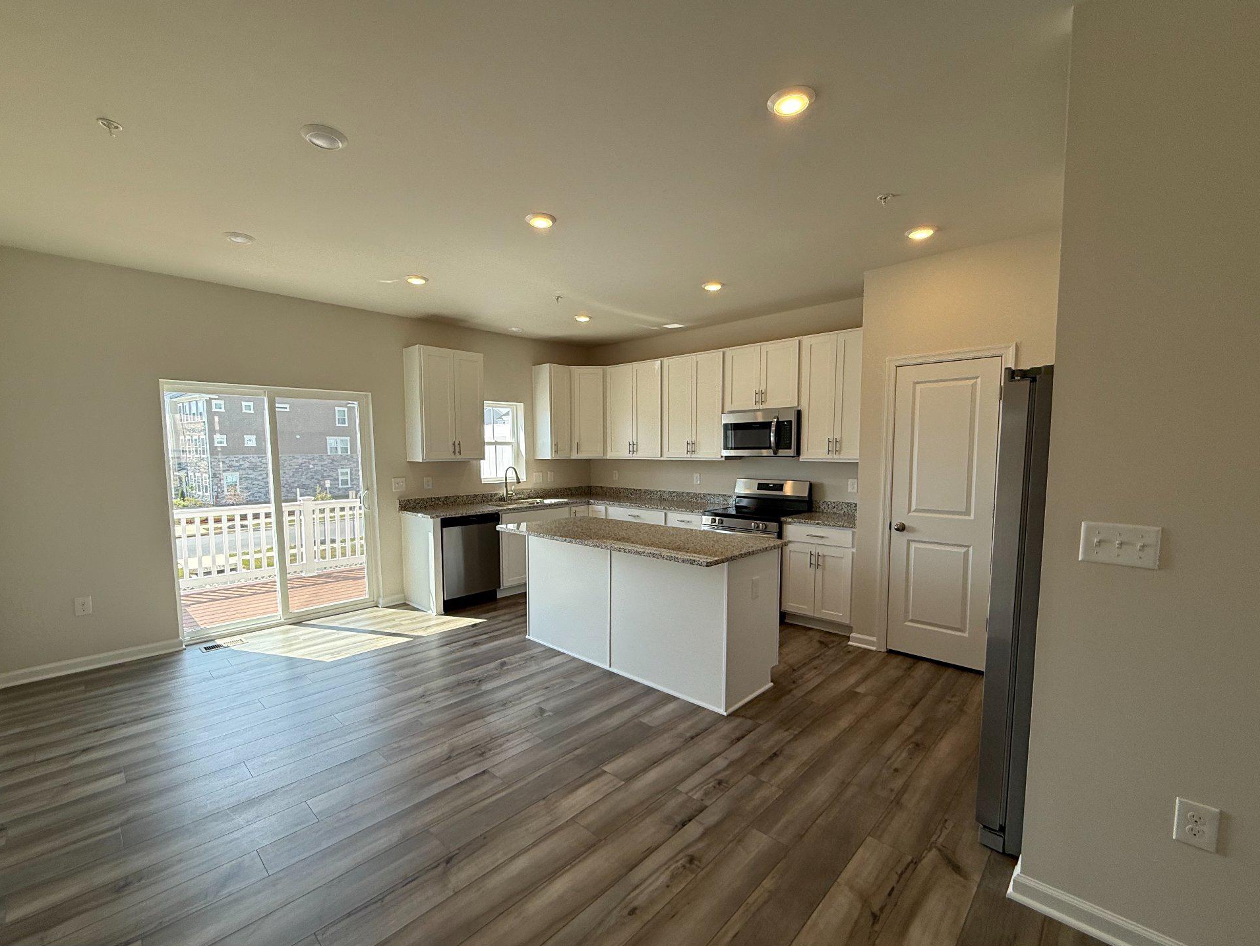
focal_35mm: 15
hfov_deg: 98.2
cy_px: 494
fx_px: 546
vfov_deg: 81.7
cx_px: 620
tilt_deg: -4.5
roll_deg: +0.8
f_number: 2.2
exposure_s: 1/257
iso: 64
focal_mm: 2.22
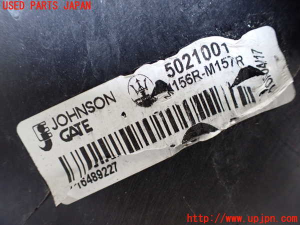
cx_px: 150
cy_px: 112
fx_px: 260
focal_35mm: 30
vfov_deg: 46.8
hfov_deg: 60.0
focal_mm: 5.4
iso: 800
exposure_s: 1/100
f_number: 2.3
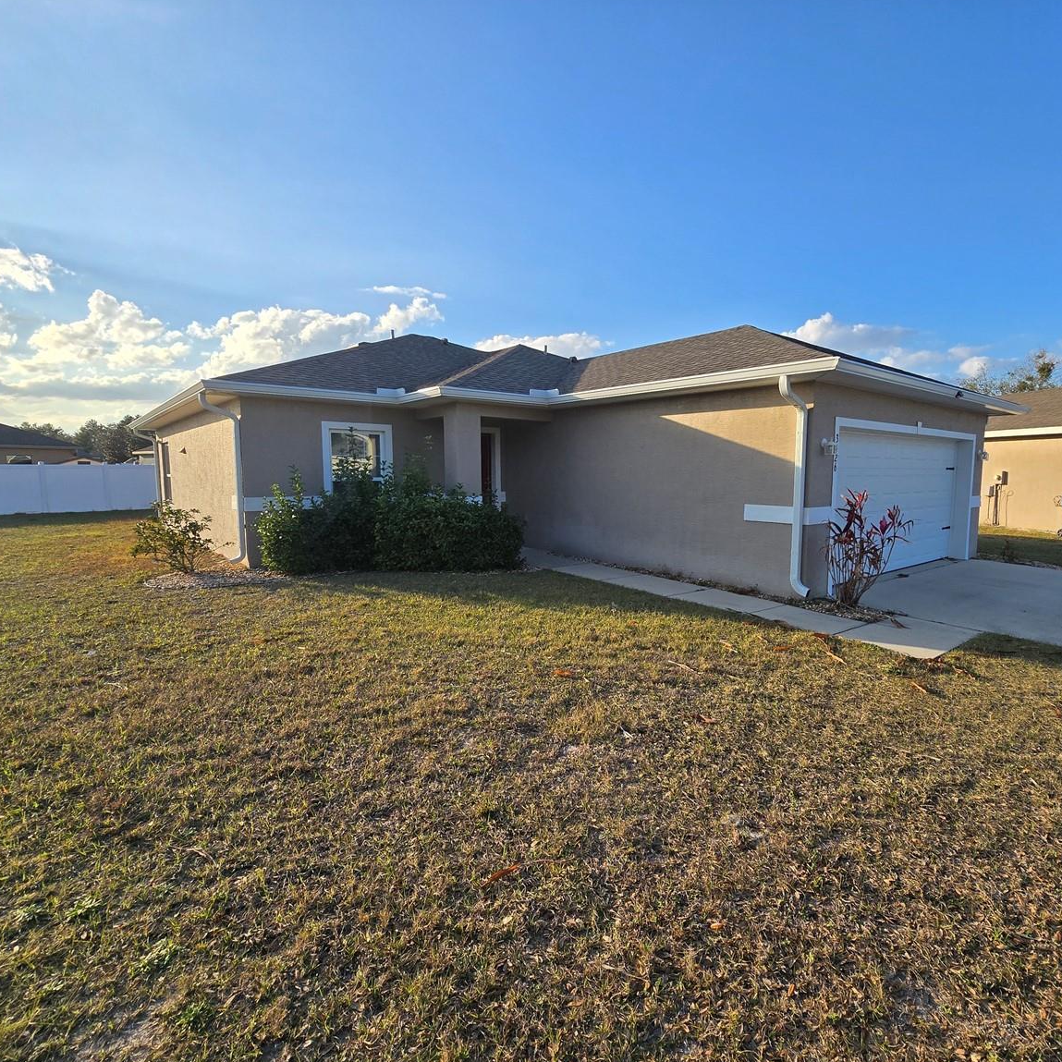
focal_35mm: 16
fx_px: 555
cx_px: 595
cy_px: 533
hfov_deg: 87.0
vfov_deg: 87.4
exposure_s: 1/1718
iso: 50
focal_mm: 2.2
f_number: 2.2
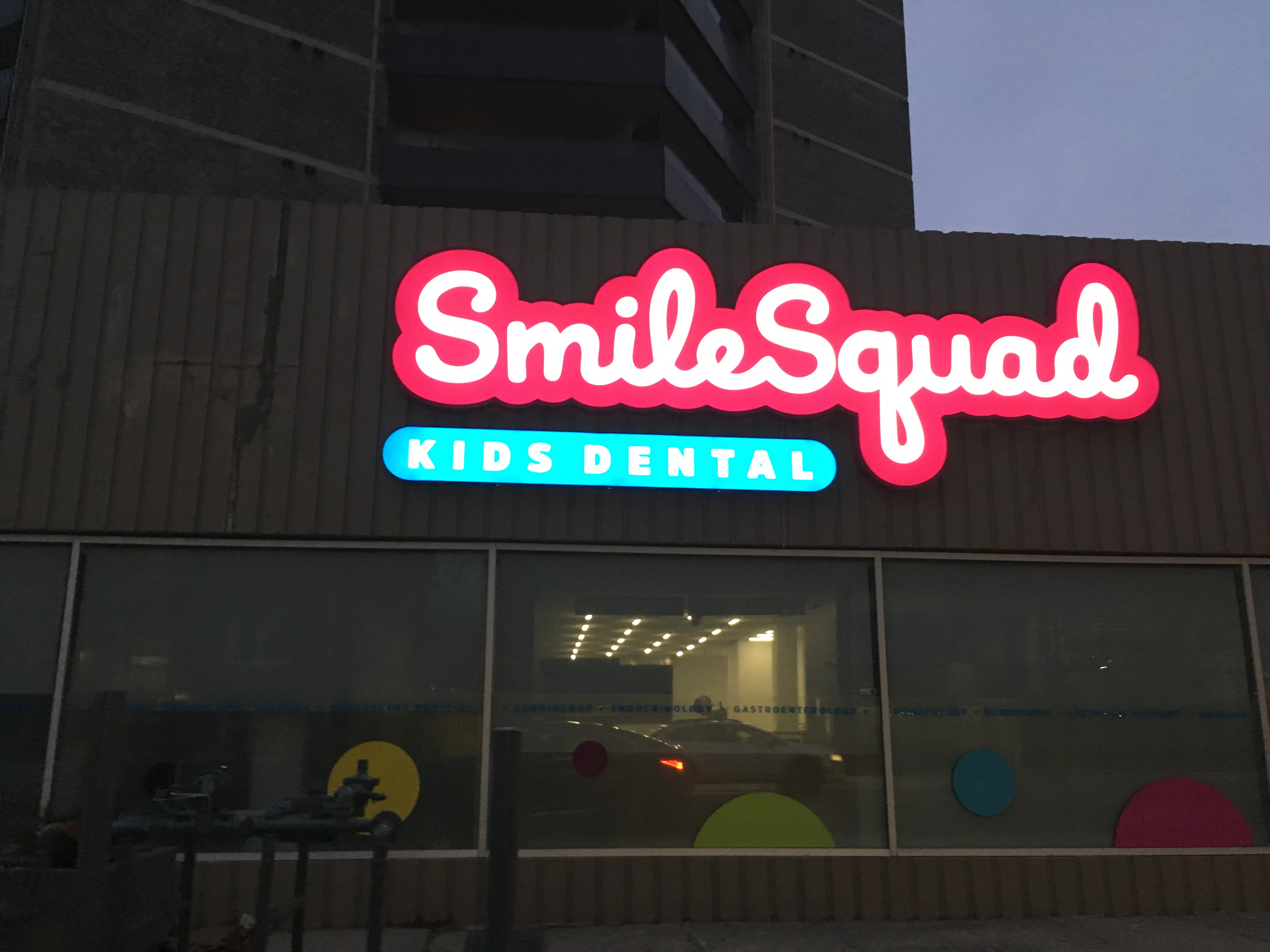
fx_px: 1064
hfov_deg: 61.7
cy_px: 476
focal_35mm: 29
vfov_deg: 48.2
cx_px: 635
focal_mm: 4.15
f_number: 2.2
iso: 160
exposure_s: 1/30
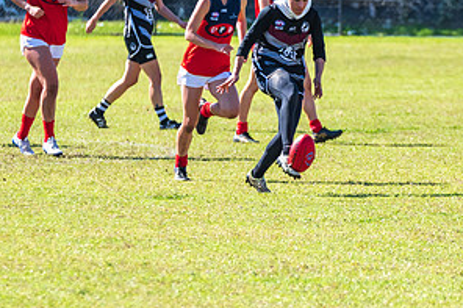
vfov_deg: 2.0
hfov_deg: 3.0
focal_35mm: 696
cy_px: 135
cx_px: 331
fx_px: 8946
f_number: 6.3
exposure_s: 1/2000
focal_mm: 300
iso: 800
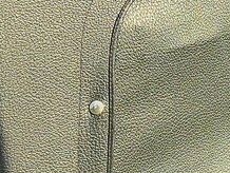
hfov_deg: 14.1
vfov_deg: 11.3
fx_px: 878
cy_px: 101
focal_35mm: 132
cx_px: 329
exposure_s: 1/217
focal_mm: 5.23
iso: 32
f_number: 1.8
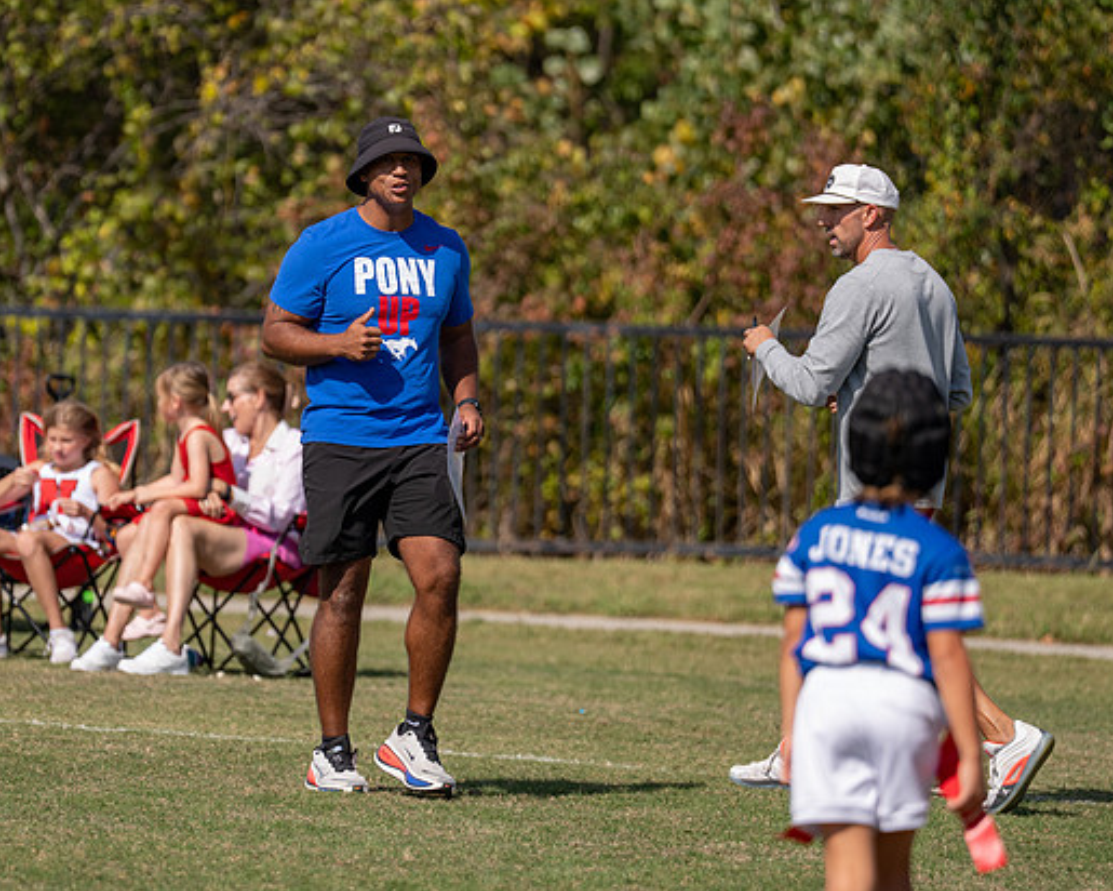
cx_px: 401
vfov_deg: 4.8
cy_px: 368
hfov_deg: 6.0
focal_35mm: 321
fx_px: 10574
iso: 100
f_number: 2.8
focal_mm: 200
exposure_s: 1/1600
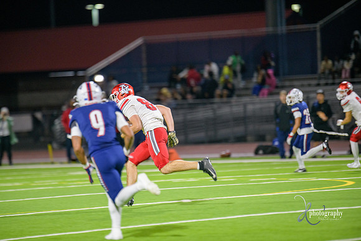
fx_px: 3009
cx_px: 180
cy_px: 120
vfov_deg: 4.6
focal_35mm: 300
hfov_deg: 6.9
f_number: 2.8
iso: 2000
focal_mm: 300
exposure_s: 1/250
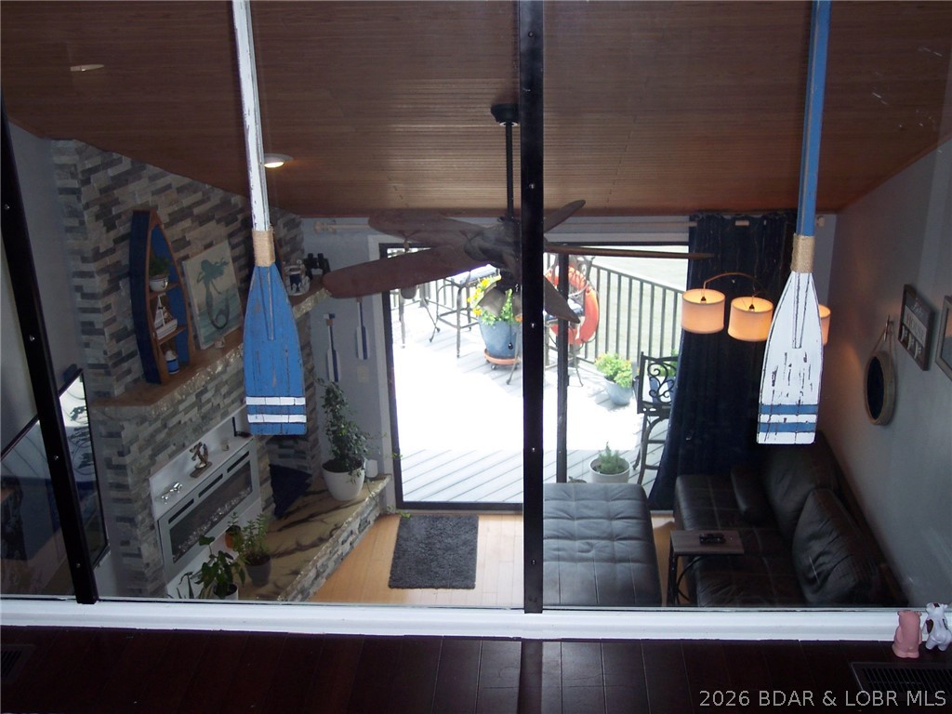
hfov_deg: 49.0
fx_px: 1045
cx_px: 476
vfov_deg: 37.7
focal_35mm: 38
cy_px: 357
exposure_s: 1/250
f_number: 2.8
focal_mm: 8
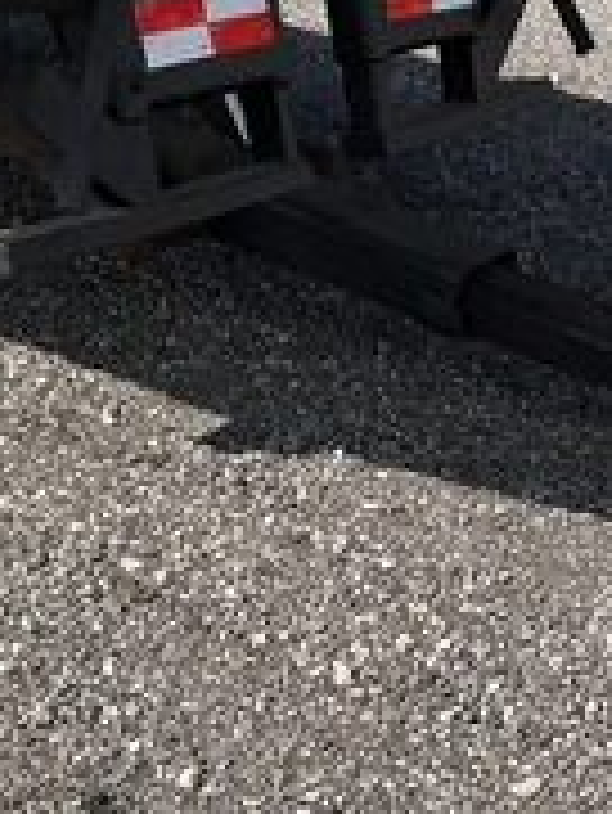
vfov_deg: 30.0
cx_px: 657
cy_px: 562
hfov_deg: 21.8
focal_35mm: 64
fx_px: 1507
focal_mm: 3
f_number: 1.8
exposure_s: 1/1412
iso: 25
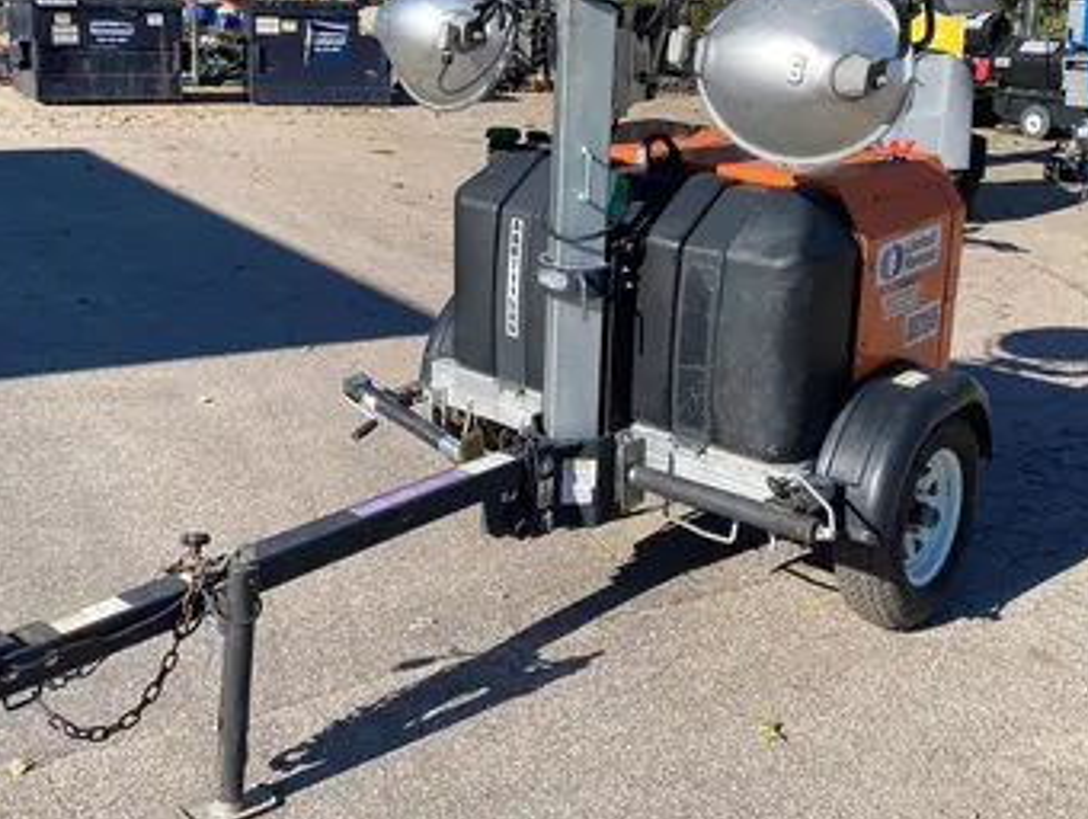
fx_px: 1322
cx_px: 490
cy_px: 261
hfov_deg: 44.7
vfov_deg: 34.1
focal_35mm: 42
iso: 32
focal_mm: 4.25
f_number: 1.8
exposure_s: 1/2066
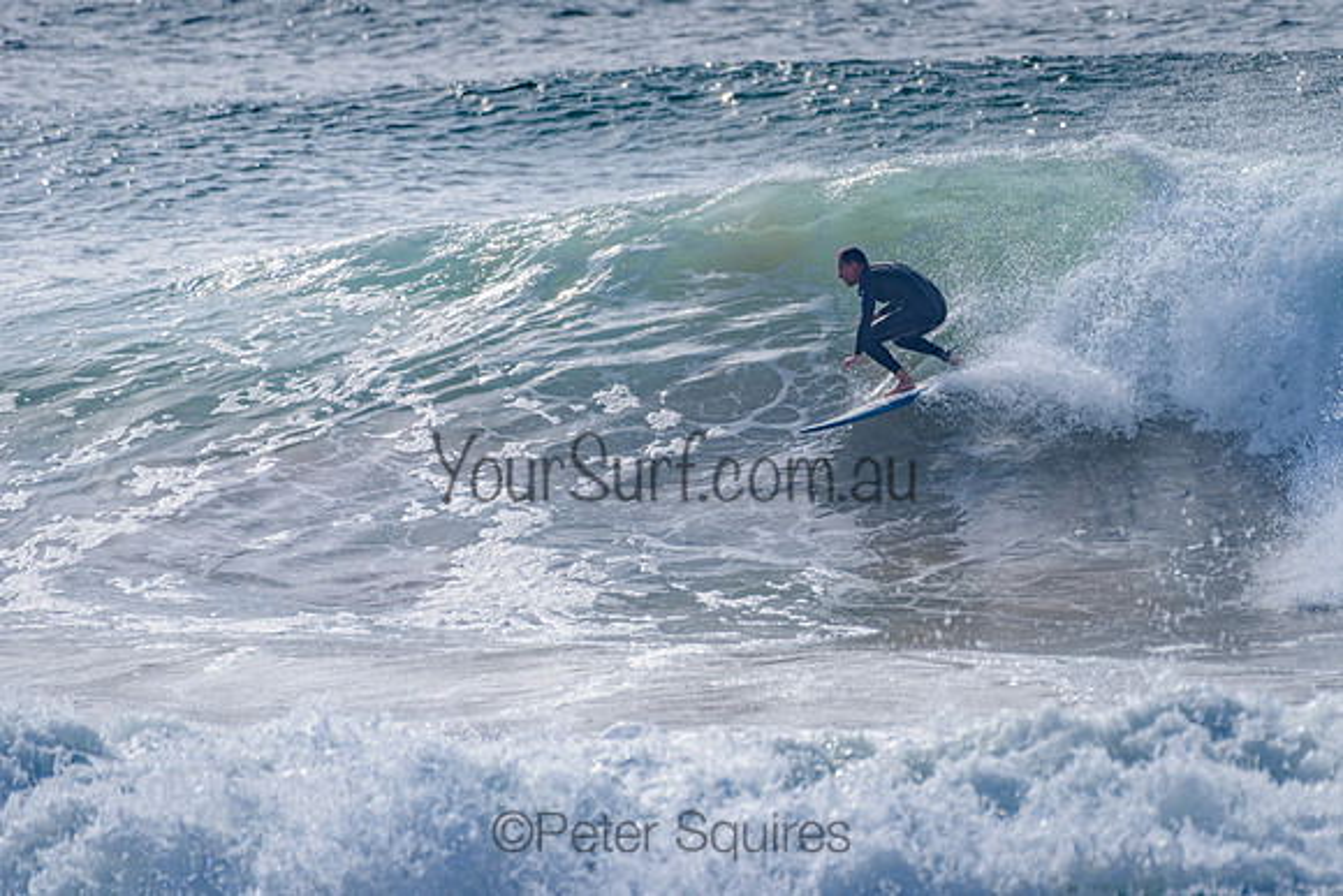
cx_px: 809
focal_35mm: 612
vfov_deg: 2.2
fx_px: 22842
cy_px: 347
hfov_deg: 3.4
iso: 100
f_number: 5.6
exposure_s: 1/2000
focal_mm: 500
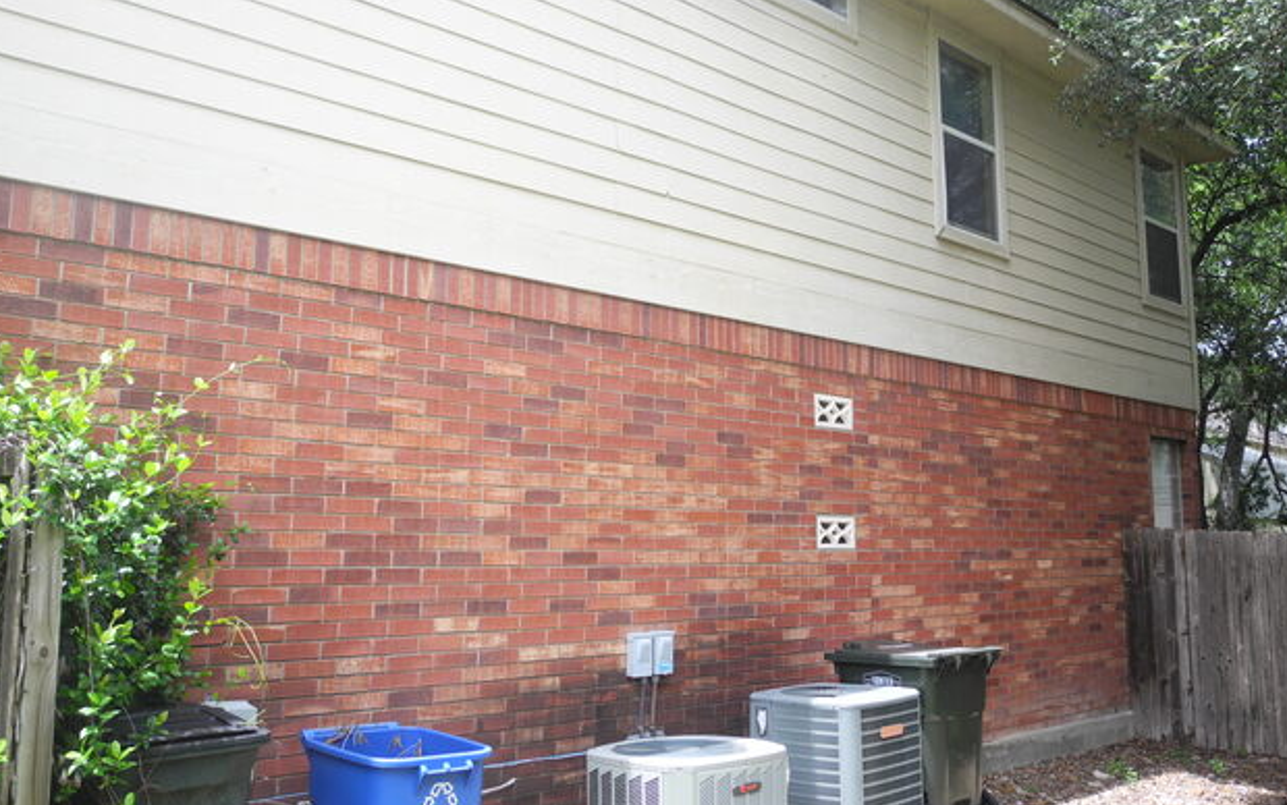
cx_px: 650
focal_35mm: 35
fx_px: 1228
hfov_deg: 55.3
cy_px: 344
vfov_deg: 36.2
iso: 100
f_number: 2.8
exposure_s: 1/357
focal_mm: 6.8
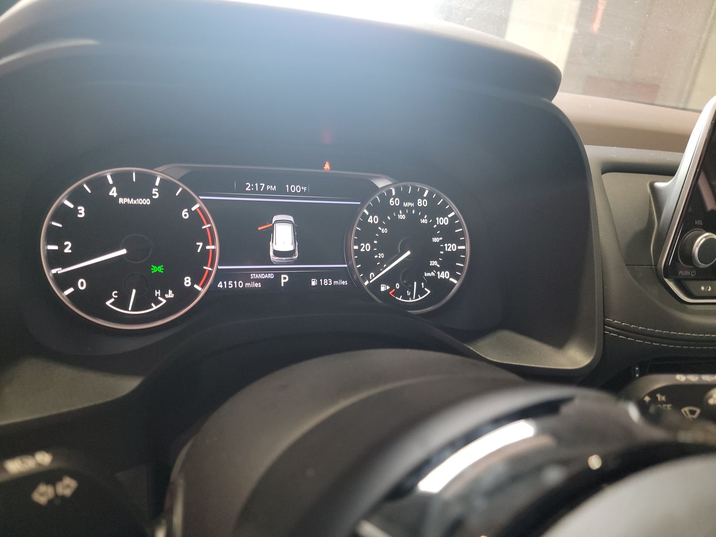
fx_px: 496
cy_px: 268
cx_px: 358
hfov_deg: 71.6
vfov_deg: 56.8
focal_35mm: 24
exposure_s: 1/59
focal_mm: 6.7
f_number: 1.8
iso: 507
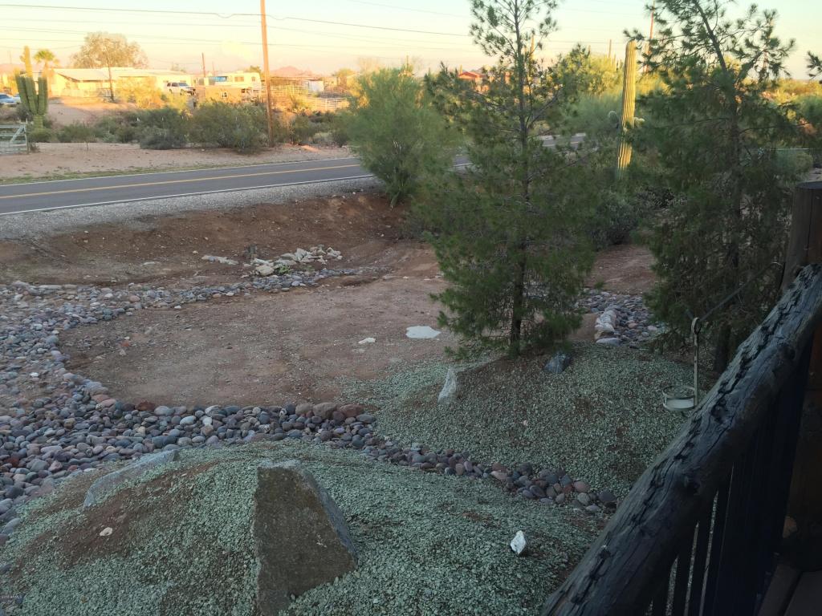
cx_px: 411
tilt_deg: -18.0
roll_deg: -1.0
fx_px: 689
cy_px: 308
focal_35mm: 29
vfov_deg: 48.2
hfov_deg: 61.7
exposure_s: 1/120
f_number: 2.2
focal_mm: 4.15
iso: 50
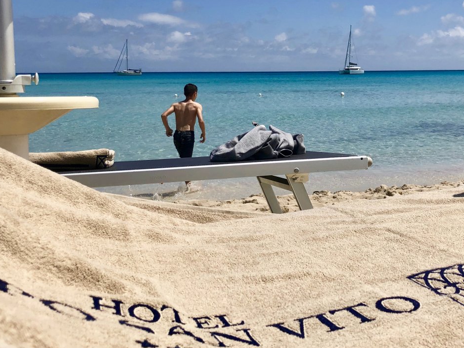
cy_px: 111
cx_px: 304
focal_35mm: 43
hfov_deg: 43.3
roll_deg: +1.5
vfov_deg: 33.2
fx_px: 576
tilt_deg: -4.4
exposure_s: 1/4808
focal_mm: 4
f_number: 1.8
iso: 25
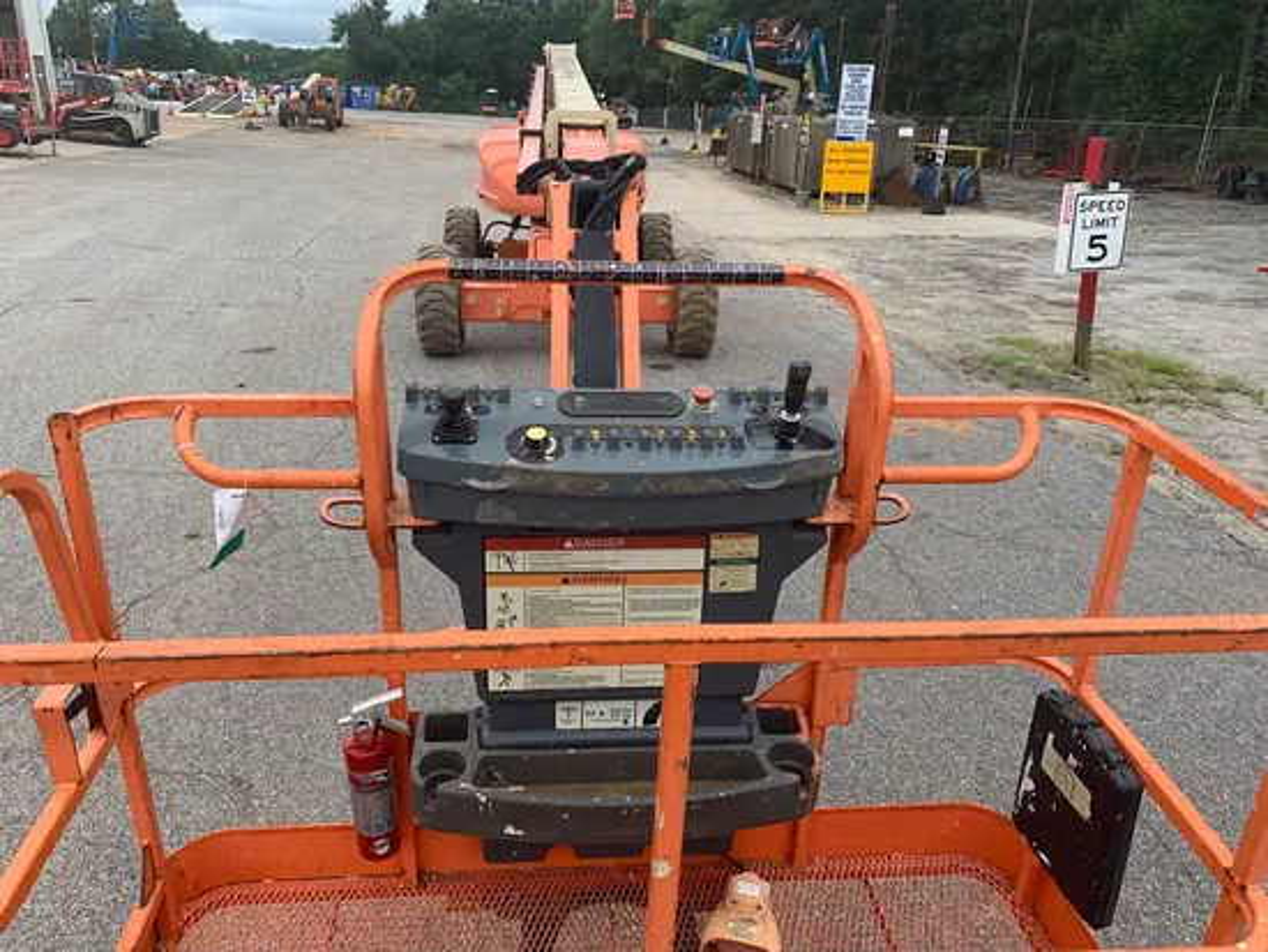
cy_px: 476
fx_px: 953
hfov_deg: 67.3
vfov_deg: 53.1
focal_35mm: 26
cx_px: 634
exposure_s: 1/1250
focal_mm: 4.25
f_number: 1.8
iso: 25
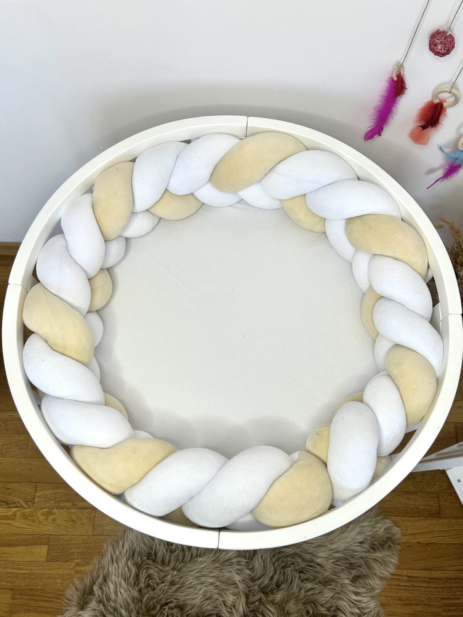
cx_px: 232
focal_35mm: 26
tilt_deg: -70.9
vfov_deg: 67.3
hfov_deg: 53.1
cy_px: 308
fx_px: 464
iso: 40
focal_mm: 5.7
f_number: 1.5
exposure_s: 1/121
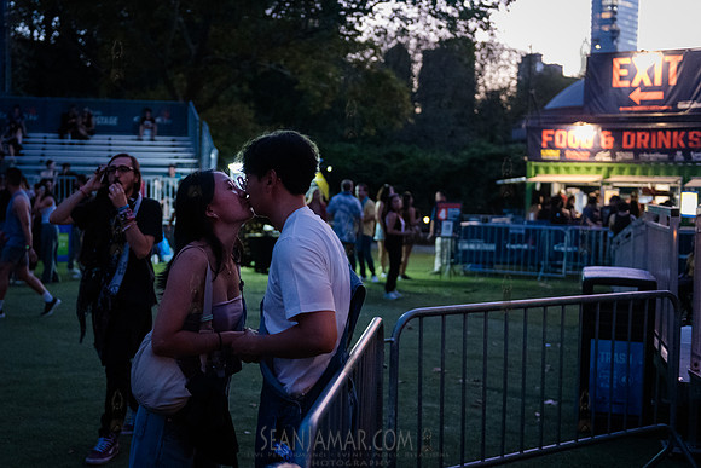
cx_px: 289
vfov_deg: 27.1
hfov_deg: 39.5
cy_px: 233
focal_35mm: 50
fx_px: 972
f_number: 2.8
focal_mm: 42
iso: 6400
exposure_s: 1/125
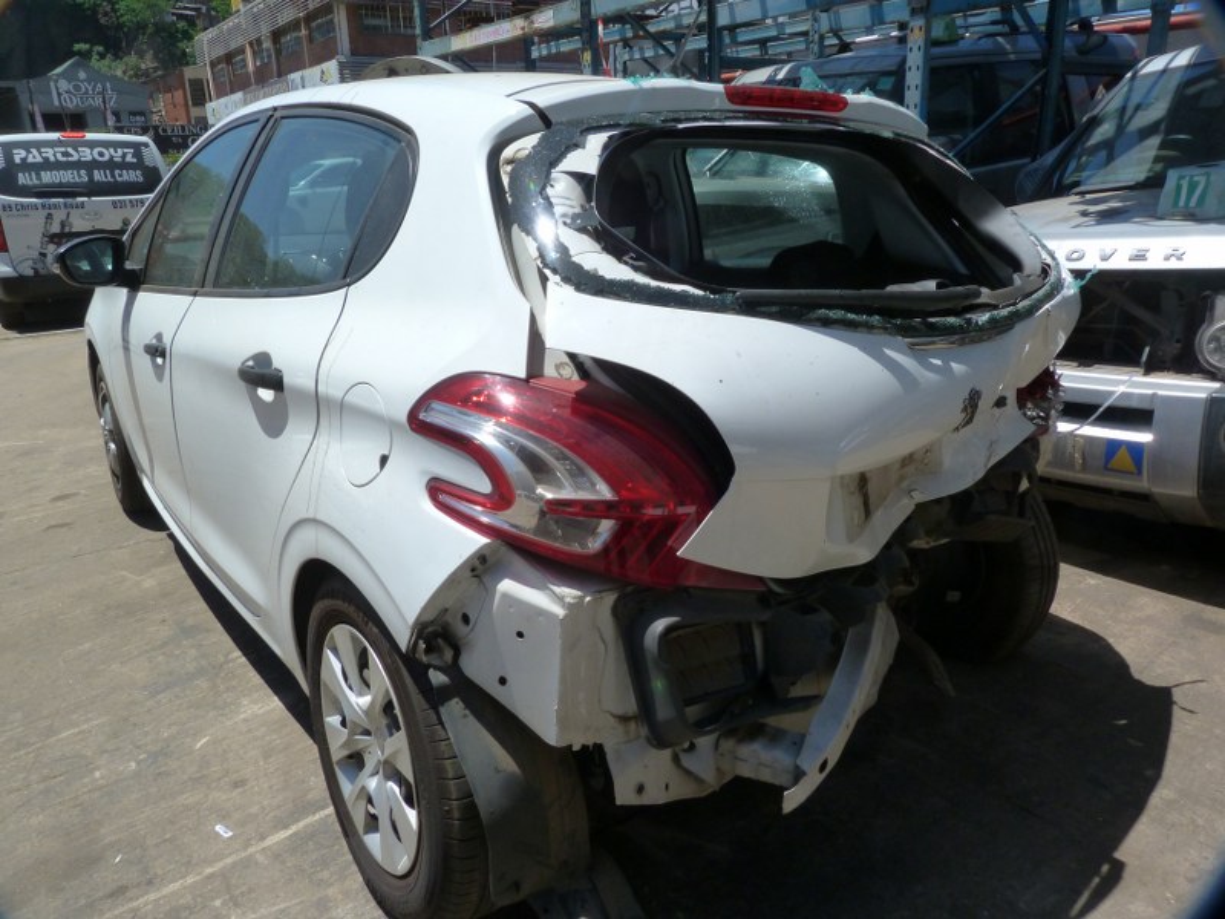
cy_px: 460
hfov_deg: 69.4
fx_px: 885
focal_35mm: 25
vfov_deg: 54.9
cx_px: 612
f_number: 5.6
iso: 125
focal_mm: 4.5
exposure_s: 1/400
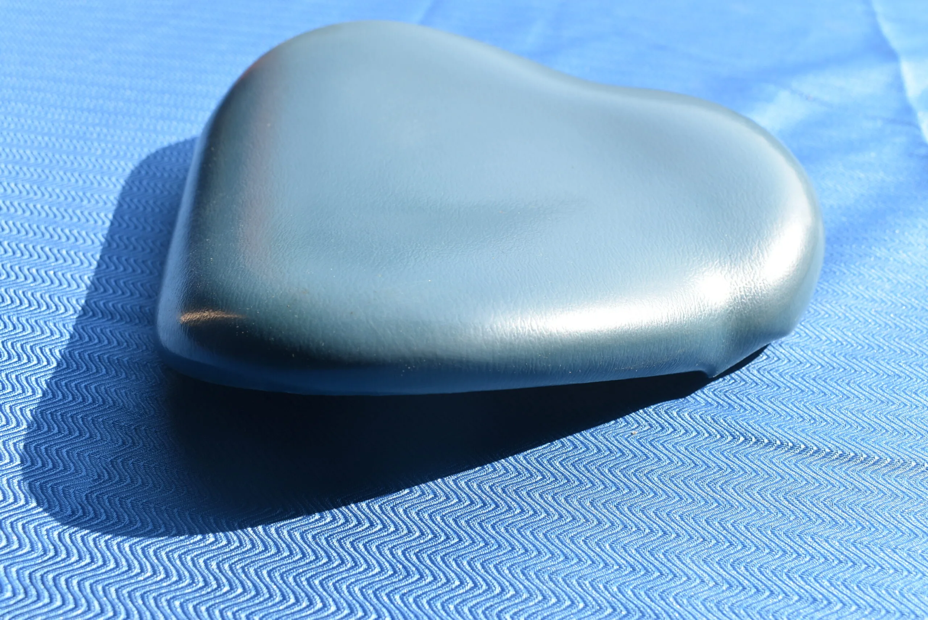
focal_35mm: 38
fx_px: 967
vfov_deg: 35.6
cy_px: 310
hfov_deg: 51.3
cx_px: 464
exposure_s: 1/100
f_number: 8
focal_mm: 25
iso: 100
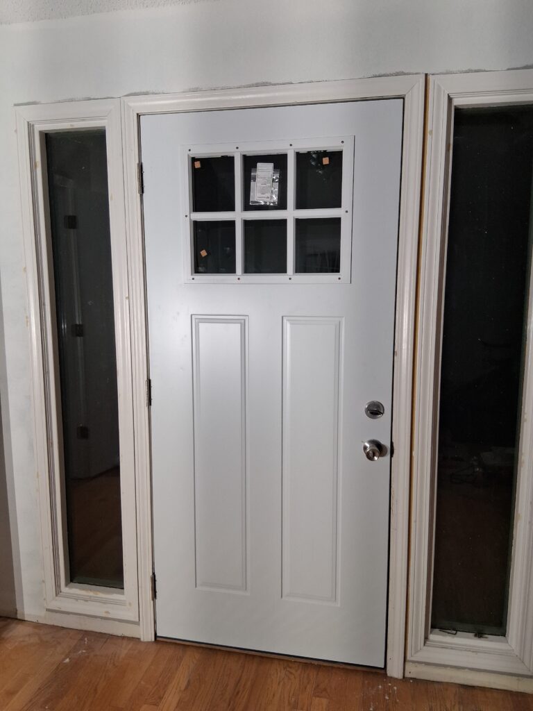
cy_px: 356
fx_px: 534
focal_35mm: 26
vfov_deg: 67.3
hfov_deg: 53.1
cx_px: 266
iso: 160
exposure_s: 1/100
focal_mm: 3.98
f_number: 1.8
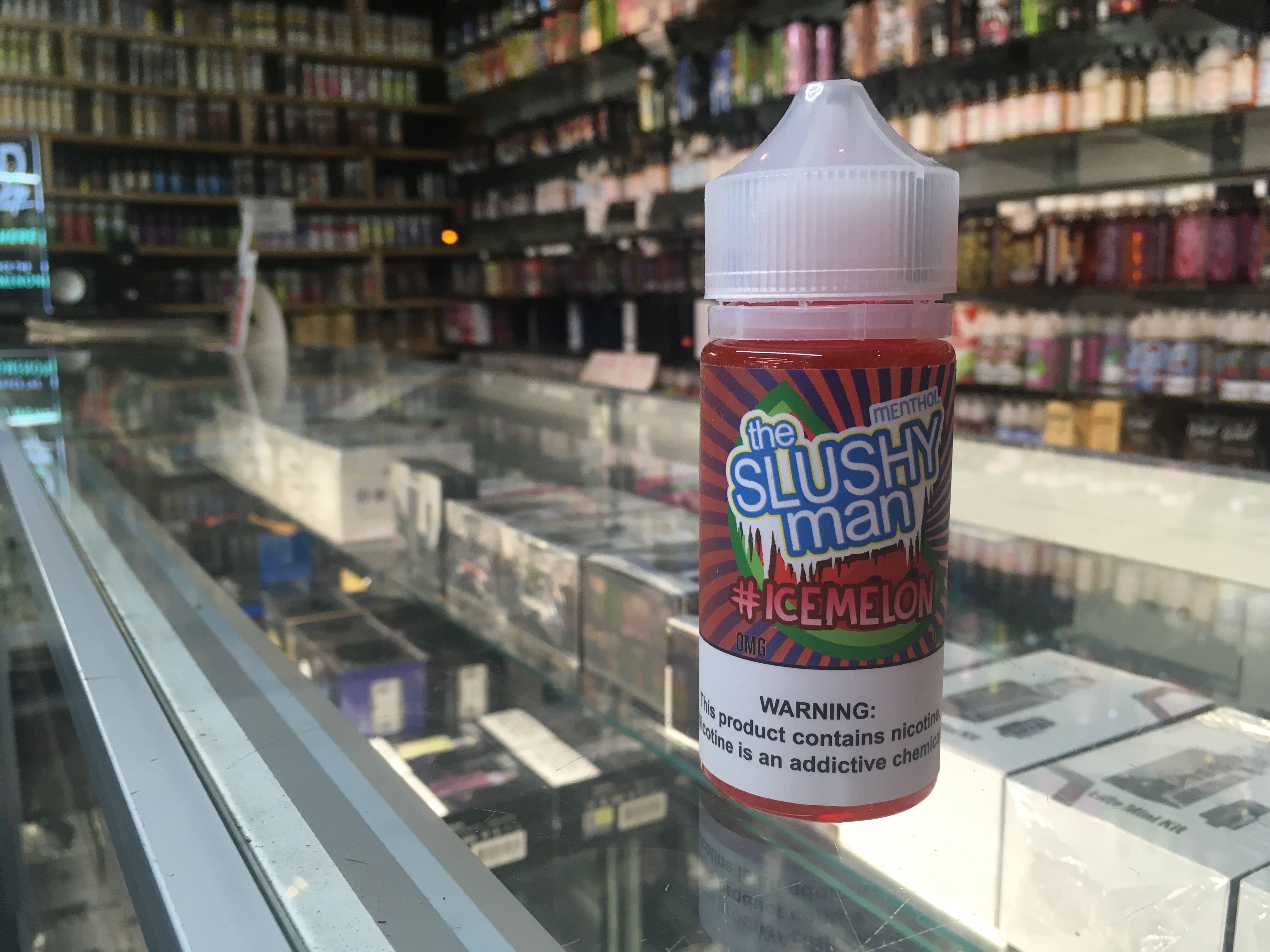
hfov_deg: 61.7
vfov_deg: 48.2
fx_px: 1064
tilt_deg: -10.8
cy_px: 476
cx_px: 635
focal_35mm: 29
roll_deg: +0.0
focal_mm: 4.15
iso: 32
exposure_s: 1/30
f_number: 2.2
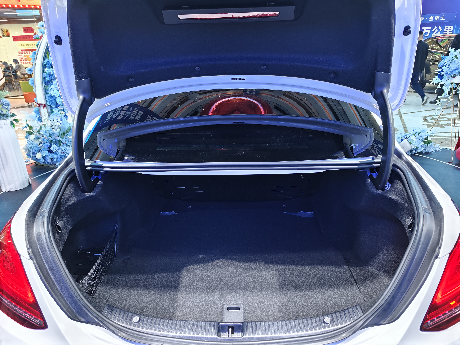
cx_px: 230
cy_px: 172
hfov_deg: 73.9
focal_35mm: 23
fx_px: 306
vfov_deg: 58.9
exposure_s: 1/50
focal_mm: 5.6
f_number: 1.57
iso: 466
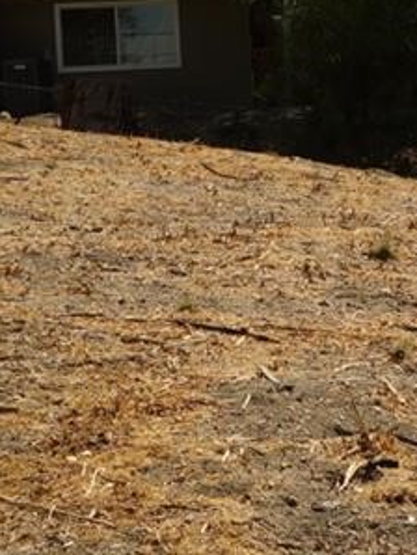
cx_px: 653
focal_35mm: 165
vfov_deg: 11.9
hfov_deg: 8.8
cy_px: 150
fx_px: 2646
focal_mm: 50
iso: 100
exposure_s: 1/60
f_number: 18
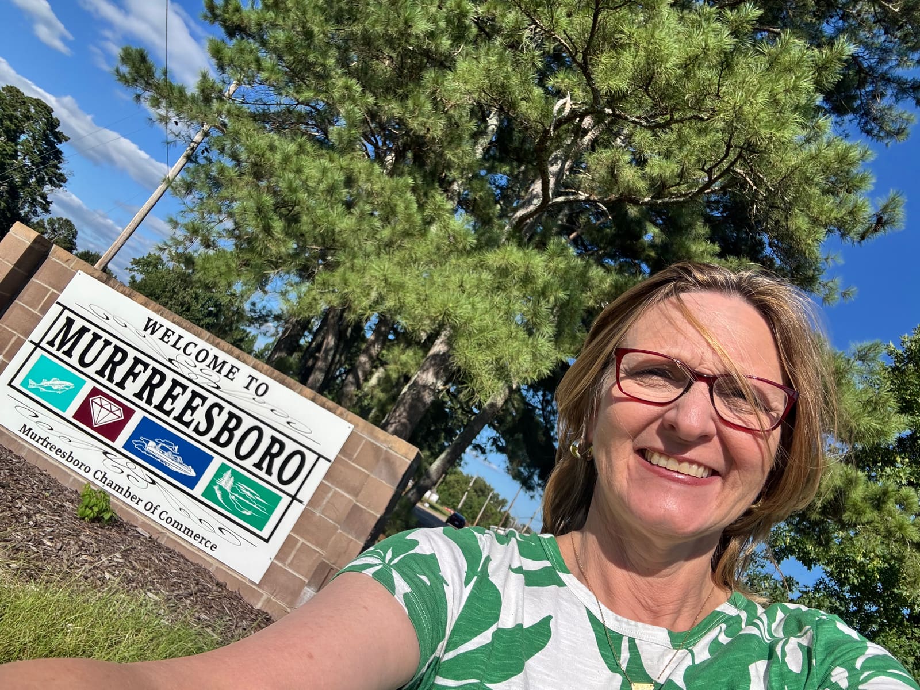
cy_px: 345
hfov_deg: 73.9
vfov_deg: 58.9
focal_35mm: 23
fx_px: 611
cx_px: 460
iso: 25
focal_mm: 2.69
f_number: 1.9
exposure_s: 1/1859
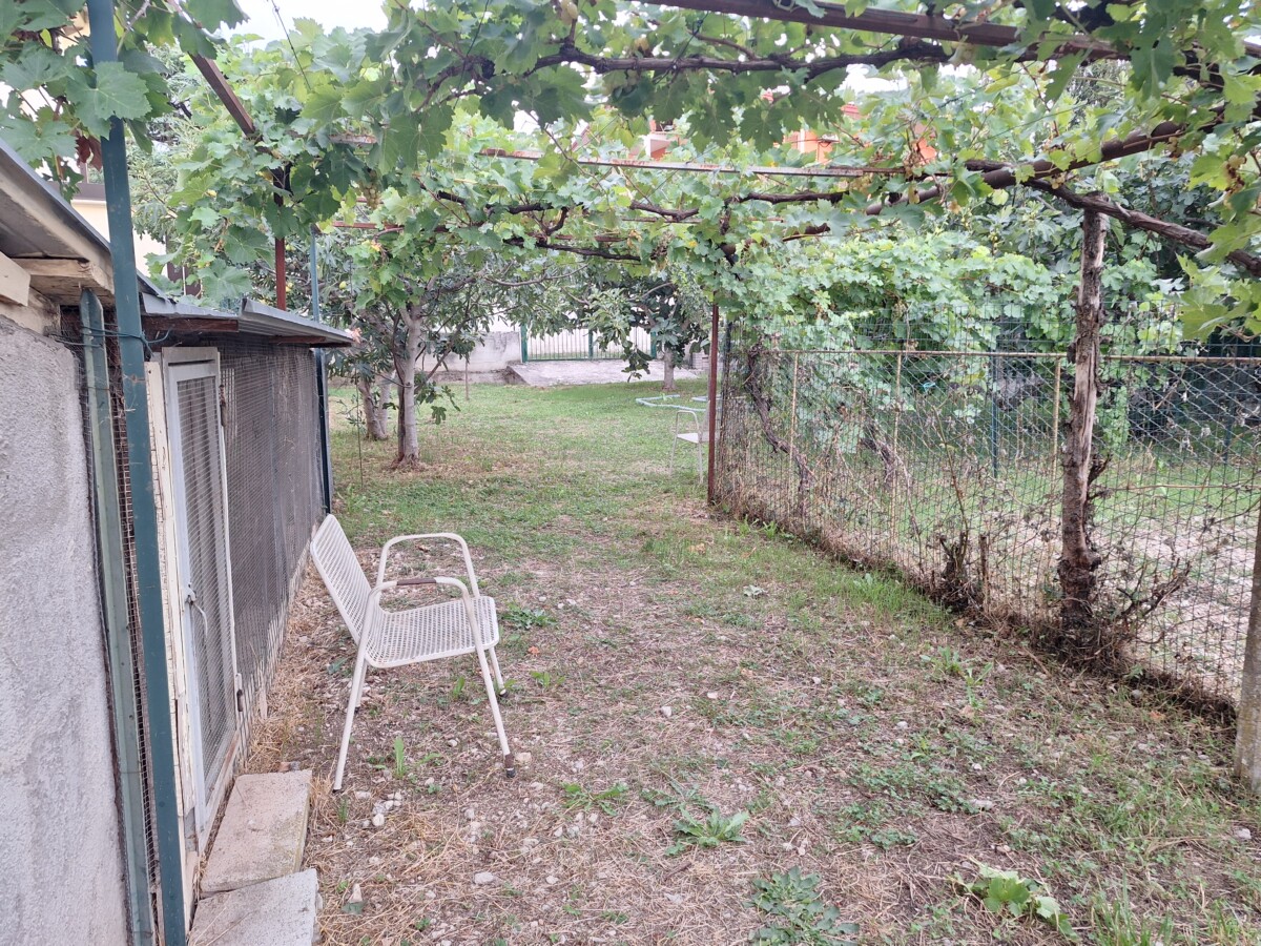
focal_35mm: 23
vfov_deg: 58.9
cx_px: 630
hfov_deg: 73.9
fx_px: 838
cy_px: 473
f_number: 1.8
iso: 100
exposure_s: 1/50
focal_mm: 5.54
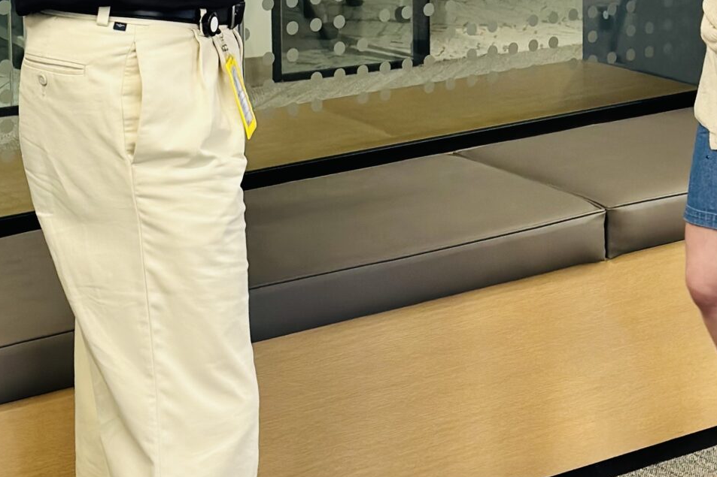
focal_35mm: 110
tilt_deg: -6.8
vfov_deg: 12.1
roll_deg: -0.8
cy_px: -138
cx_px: 549
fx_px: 2190
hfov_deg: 18.5
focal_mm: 6.86
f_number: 1.78
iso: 125
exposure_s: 1/57
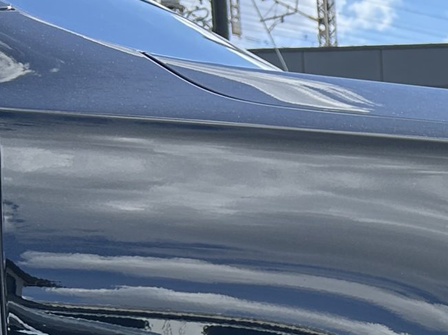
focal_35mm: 102
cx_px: 857
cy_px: 454
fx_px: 1319
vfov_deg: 13.9
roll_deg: +1.2
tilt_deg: -6.2
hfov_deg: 15.8
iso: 50
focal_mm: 5.7
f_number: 1.5
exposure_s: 1/1295
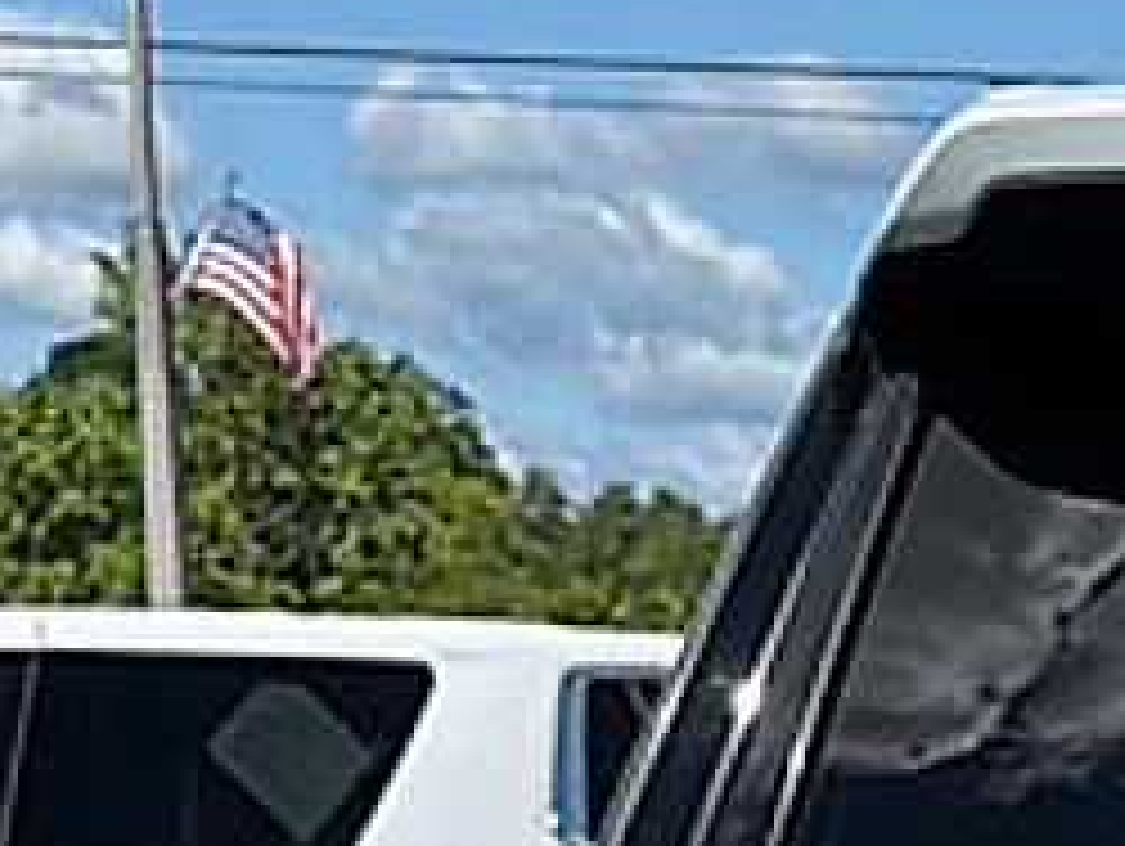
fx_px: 5205
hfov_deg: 11.0
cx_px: 2430
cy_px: 1562
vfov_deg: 8.9
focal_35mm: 160
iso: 80
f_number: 1.78
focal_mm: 6.76
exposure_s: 1/10309
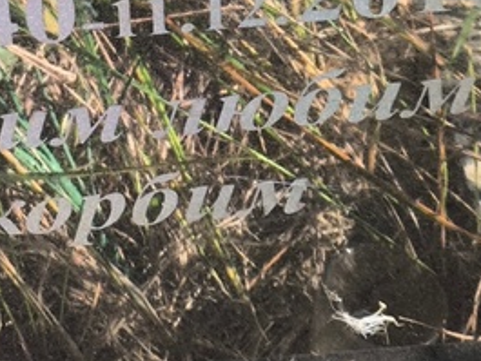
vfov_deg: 9.7
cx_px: 74
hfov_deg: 13.0
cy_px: -102
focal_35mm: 151
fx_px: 2099
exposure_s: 1/100
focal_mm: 4.71
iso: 64
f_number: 1.7
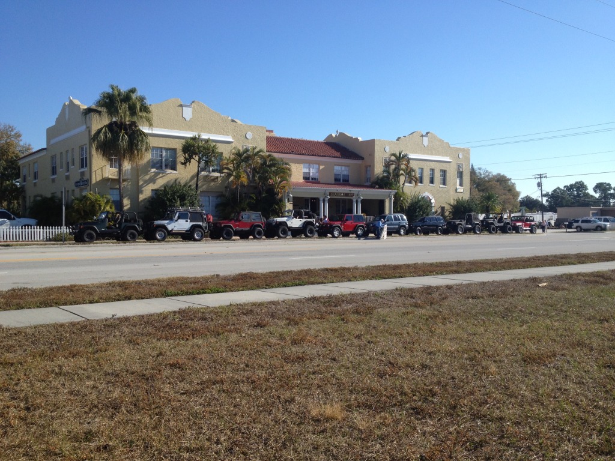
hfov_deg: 52.6
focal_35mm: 35
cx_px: 308
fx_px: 622
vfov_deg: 40.7
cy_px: 230
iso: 64
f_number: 2.4
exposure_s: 1/1577
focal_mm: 4.3
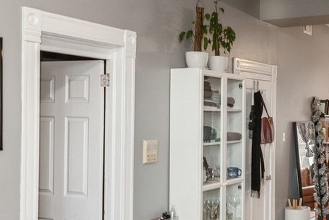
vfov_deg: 23.0
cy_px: 112
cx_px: 272
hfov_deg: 32.8
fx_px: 539
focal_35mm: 59
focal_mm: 17
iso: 500
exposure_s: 1/8
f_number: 8
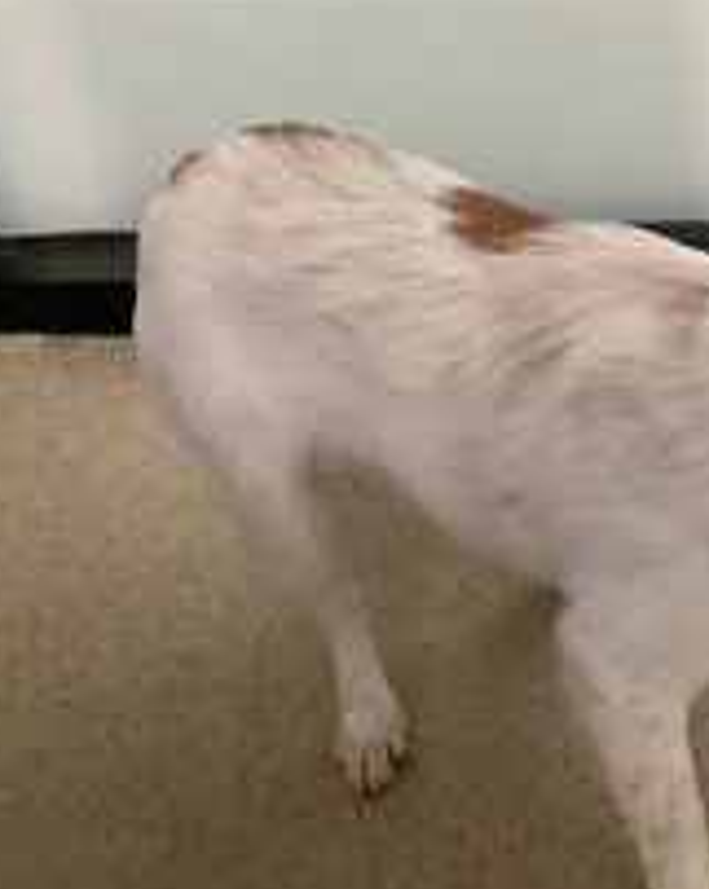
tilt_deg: -39.9
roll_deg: +6.6
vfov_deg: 30.0
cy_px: 546
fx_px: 1656
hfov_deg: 23.4
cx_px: 658
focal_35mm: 63
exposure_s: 1/30
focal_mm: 3.3
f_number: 2.4
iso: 400
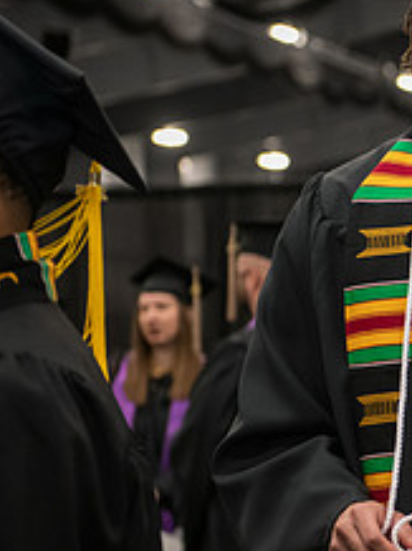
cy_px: 294
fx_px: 2528
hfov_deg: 9.1
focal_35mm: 159
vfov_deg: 12.4
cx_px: 624
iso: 2000
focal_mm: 62
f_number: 3.2
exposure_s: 1/160
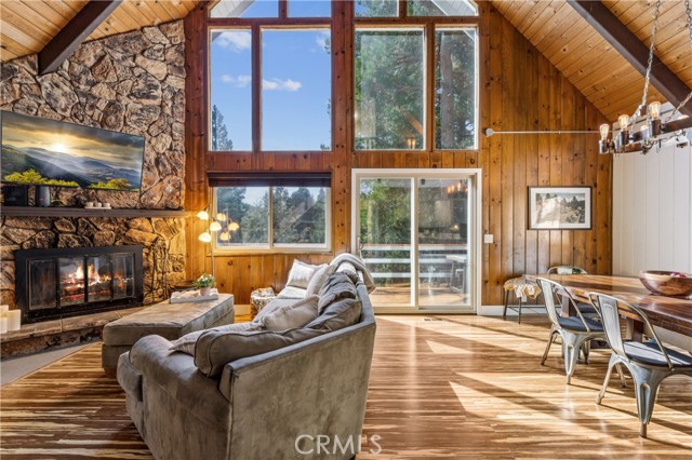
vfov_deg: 72.0
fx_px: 317
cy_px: 230
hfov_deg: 95.0
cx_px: 346
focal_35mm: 16
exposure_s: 1/2
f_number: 13
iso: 100
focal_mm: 16.5
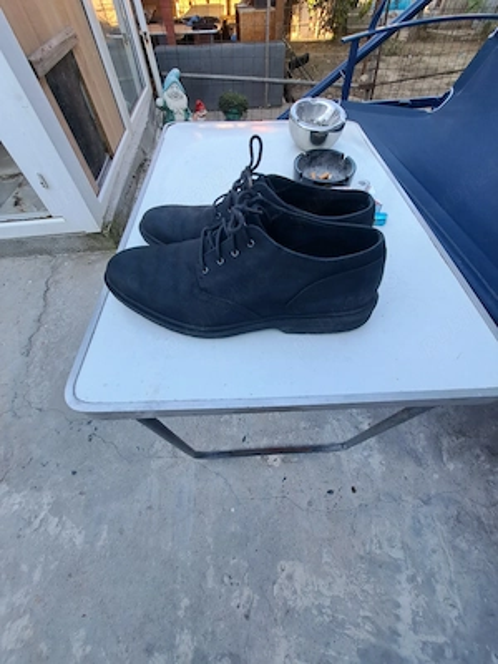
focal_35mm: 13
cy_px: 332
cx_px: 249
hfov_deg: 89.9
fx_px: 249
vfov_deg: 106.2
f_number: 2.2
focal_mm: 1.74
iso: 50
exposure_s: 1/108
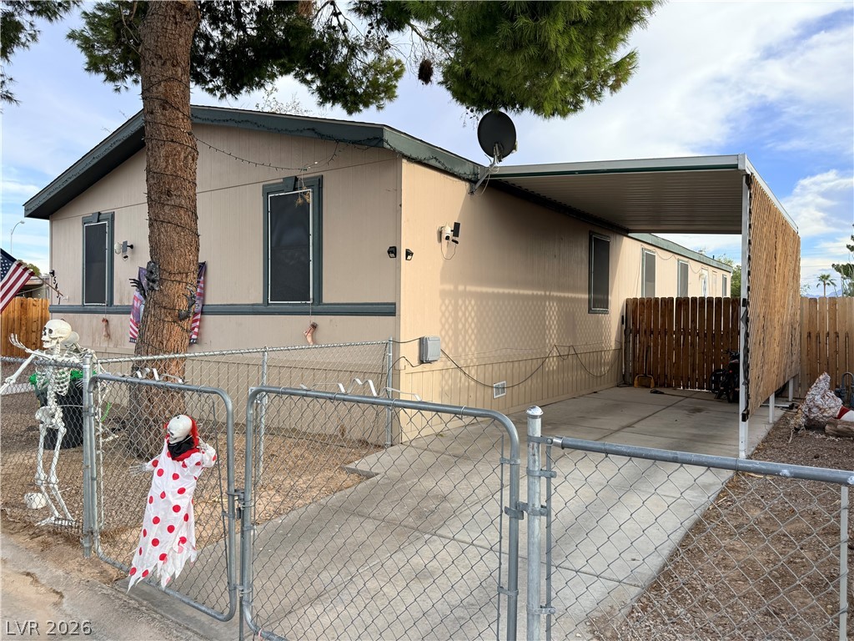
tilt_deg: +0.3
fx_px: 592
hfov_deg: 71.6
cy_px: 320
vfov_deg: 56.8
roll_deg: +0.1
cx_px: 427
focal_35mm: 24
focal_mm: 6.76
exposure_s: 1/1618
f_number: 1.78
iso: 100
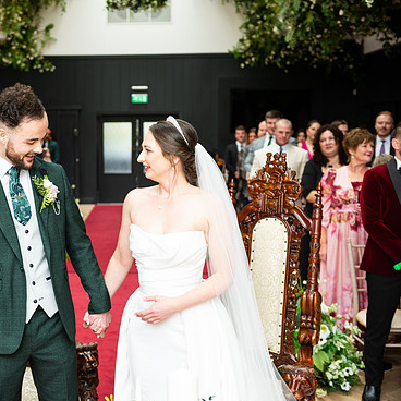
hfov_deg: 28.5
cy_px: 208
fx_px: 773
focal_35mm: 59
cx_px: 88
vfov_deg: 29.1
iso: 400
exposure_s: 1/200
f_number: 3.5
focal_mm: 44
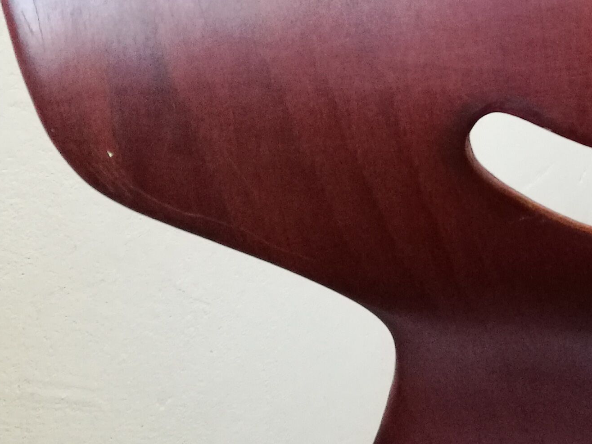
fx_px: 1146
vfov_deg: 21.3
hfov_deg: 26.0
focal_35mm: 67
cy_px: 17
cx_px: 702
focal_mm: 4.5
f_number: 2.2
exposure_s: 1/33.3
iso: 400
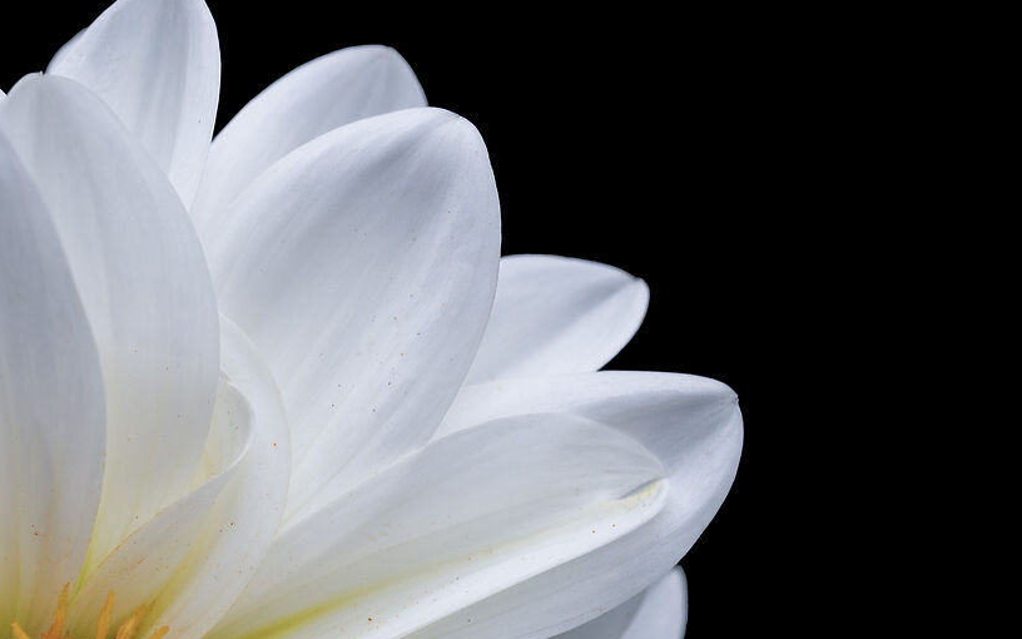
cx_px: -133
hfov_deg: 6.6
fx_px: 8774
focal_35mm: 315
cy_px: 735
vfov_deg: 4.2
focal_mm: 105
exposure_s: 1/60
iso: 100
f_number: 9
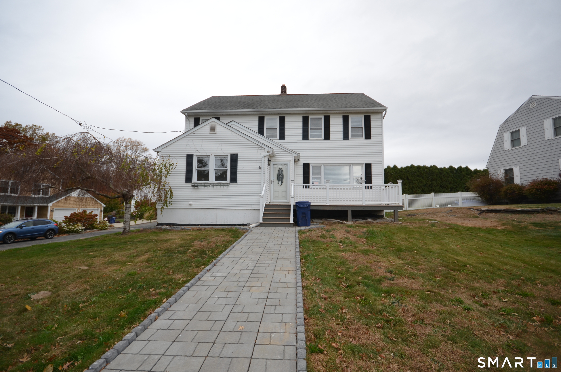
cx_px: 280
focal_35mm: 15
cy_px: 186
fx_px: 233
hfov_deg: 100.5
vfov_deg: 77.1
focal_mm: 10
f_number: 7.1
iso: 200
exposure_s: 1/200
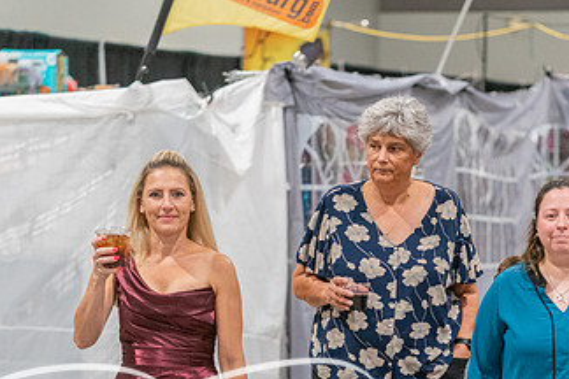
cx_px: 409
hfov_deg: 12.7
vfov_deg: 8.5
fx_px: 2544
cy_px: 297
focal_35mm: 161
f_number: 2.8
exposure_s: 1/250
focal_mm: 90
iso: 6400
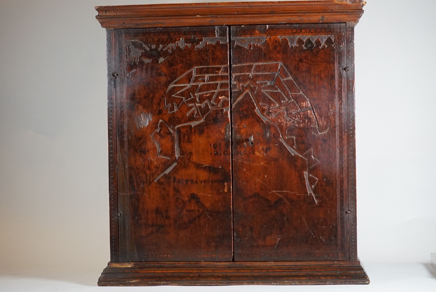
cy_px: 146
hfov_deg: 24.7
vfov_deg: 16.7
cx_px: 218
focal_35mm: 82
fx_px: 994
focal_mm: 55
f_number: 4.5
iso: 2000
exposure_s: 1/160
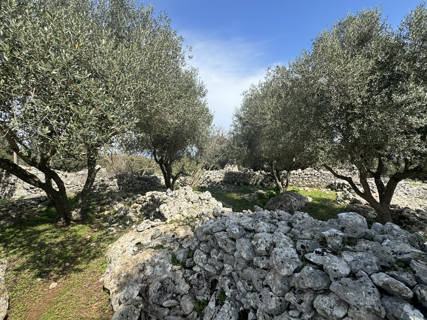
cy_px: 158
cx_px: 220
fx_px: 197
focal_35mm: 16
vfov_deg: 78.1
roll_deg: +1.3
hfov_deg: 94.5
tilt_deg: +0.3
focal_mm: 2.22
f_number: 2.2
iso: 40
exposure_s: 1/1063
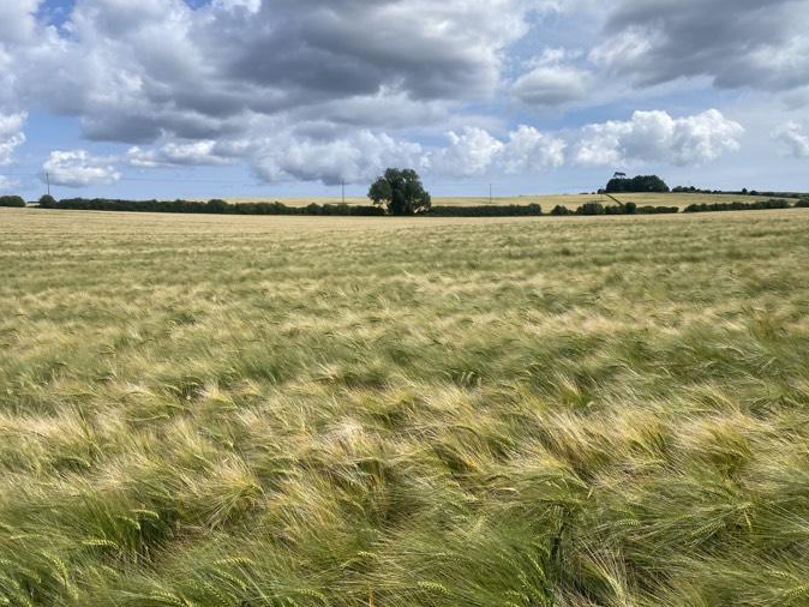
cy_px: 308
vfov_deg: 51.4
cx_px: 402
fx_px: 631
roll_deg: -0.4
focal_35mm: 27
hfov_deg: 65.3
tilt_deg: -5.0
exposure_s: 1/5025
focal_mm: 4.25
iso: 32
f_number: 1.8
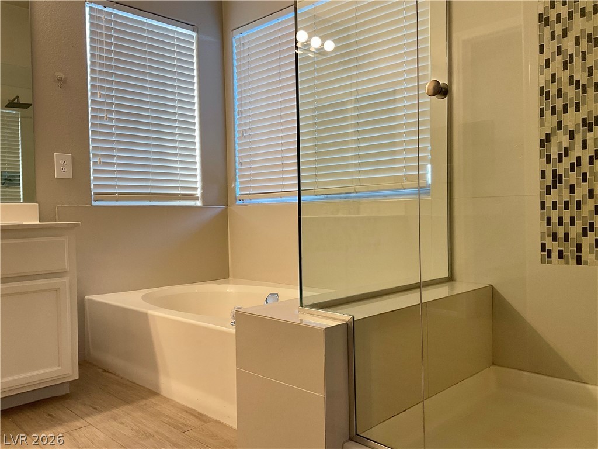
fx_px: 501
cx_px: 299
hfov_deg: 61.7
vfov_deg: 48.2
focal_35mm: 29
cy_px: 224
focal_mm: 3
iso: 50
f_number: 1.8
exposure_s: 1/60
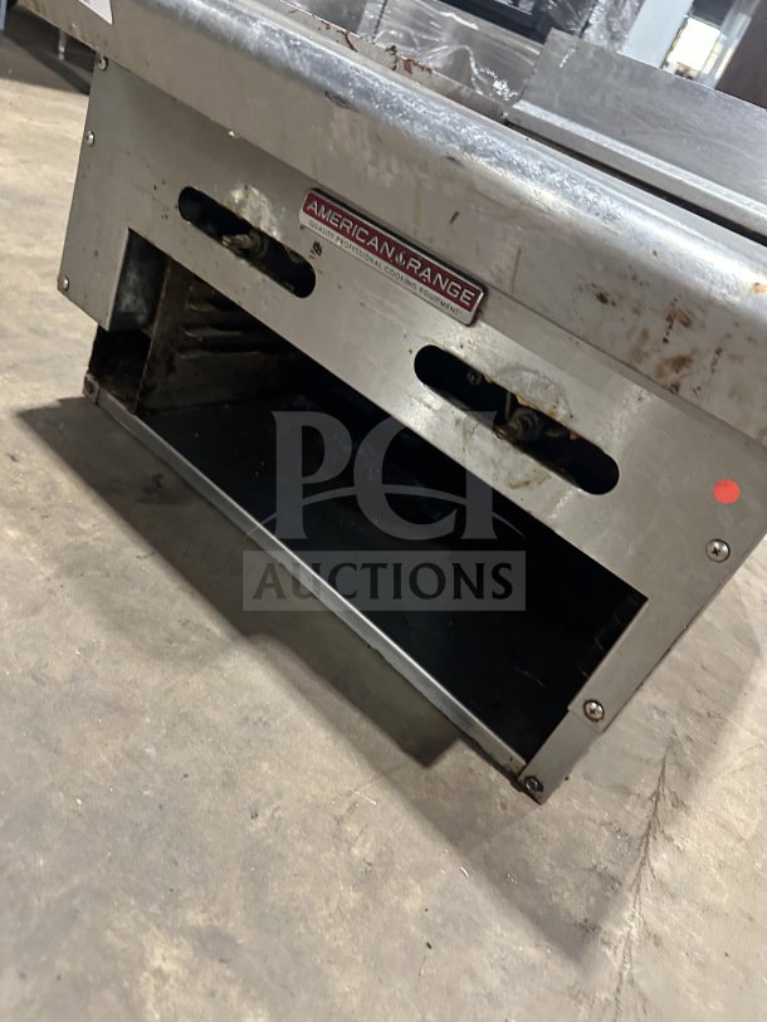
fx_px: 709
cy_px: 511
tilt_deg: -29.7
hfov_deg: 56.8
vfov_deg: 71.6
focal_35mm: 24
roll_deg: -24.2
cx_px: 384
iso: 640
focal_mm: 6.86
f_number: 1.78
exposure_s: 1/60
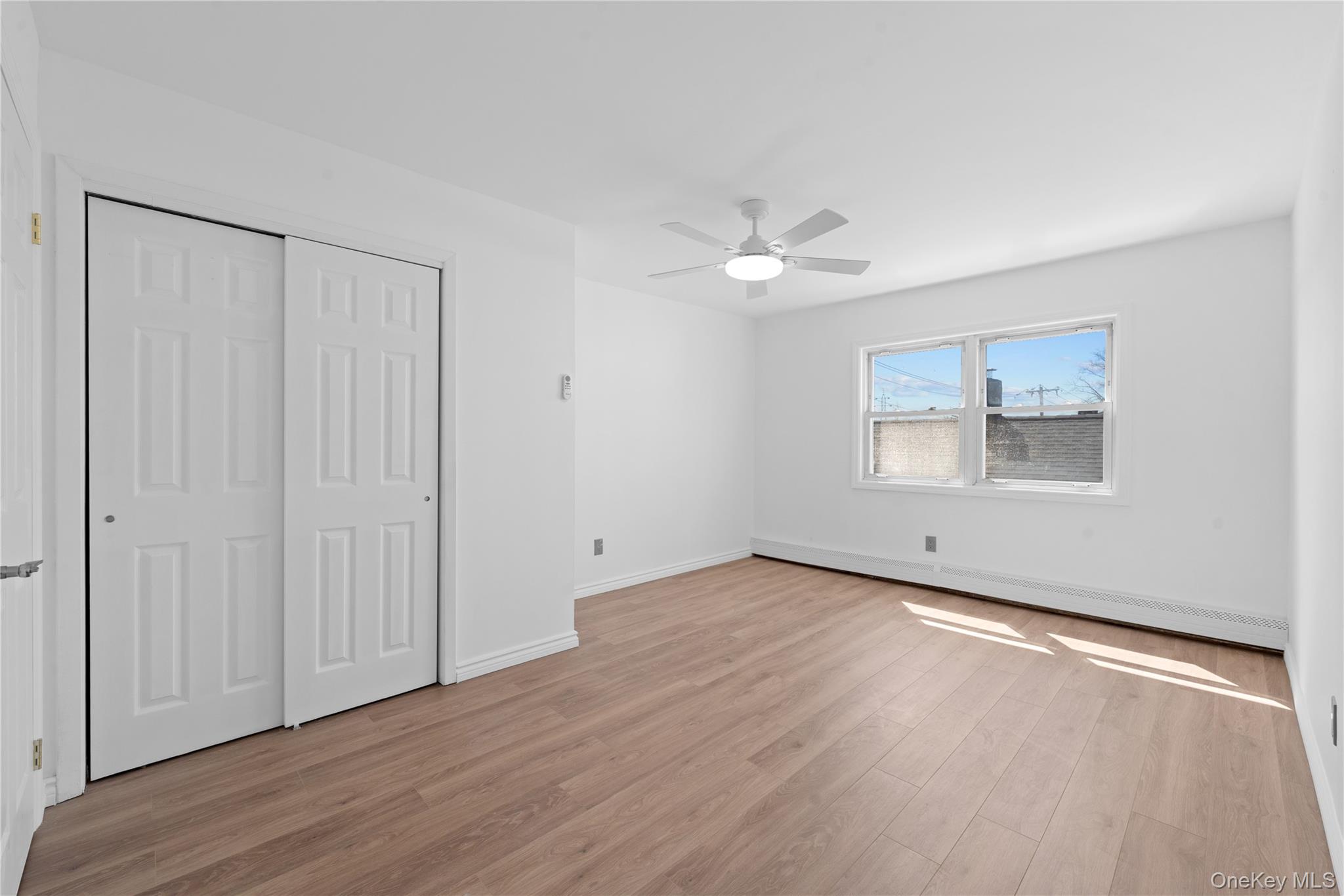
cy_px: 448
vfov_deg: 81.2
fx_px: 523
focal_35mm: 14
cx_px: 672
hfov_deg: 104.3
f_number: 10
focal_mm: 14
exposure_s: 1/20
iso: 320
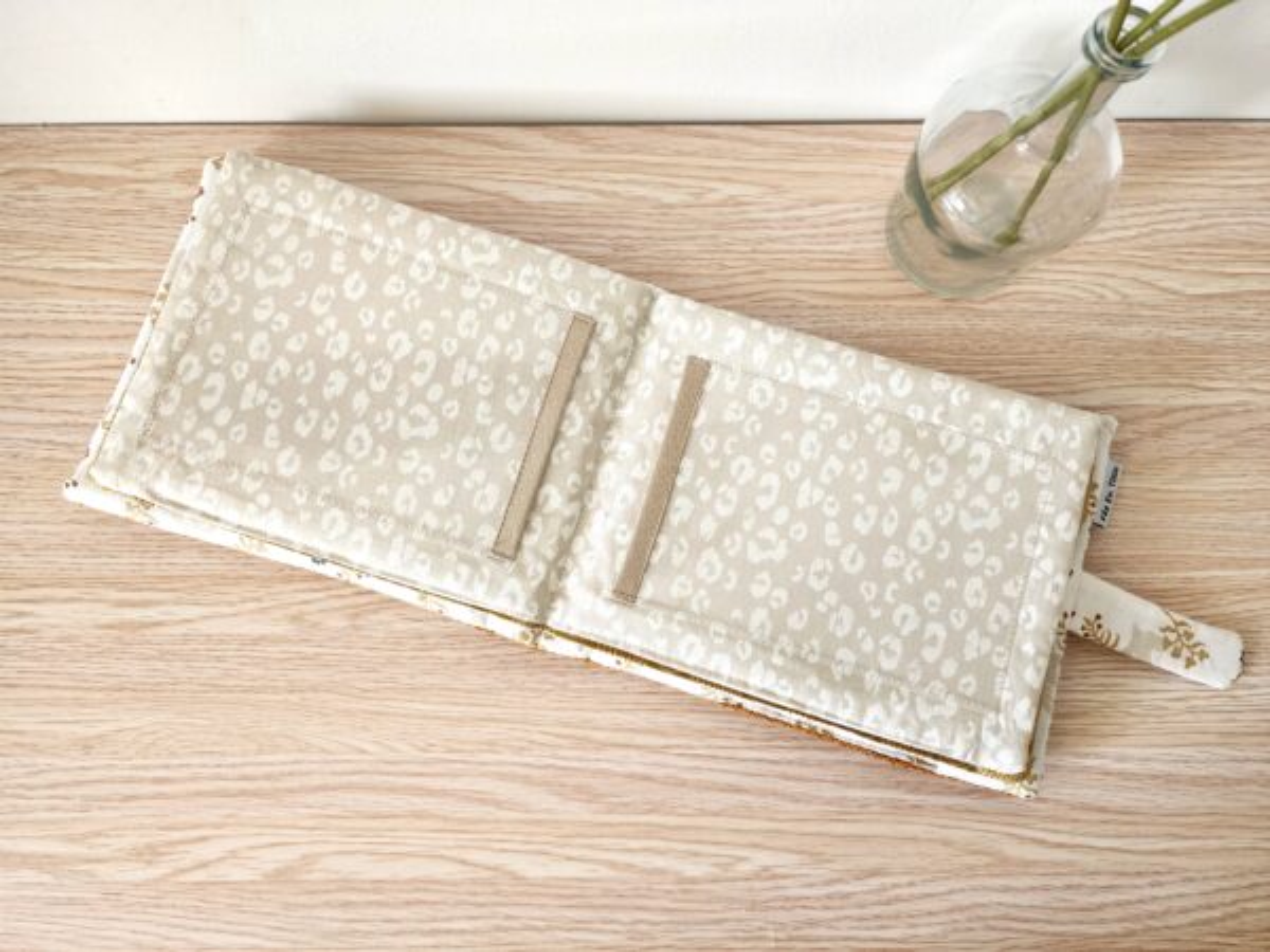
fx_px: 844
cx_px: 635
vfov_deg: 58.9
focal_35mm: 23
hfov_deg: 73.9
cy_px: 476
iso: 400
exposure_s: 1/120
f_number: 1.8
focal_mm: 6.4
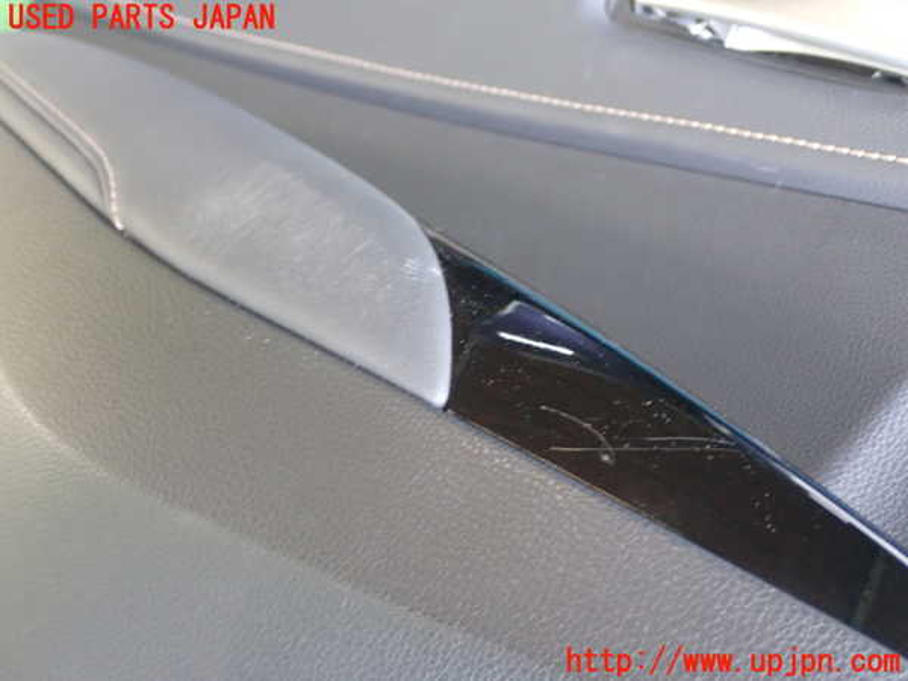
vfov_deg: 30.9
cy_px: 340
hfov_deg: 40.4
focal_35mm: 47
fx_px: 1233
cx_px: 454
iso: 800
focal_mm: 8.4
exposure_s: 1/15
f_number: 3.1
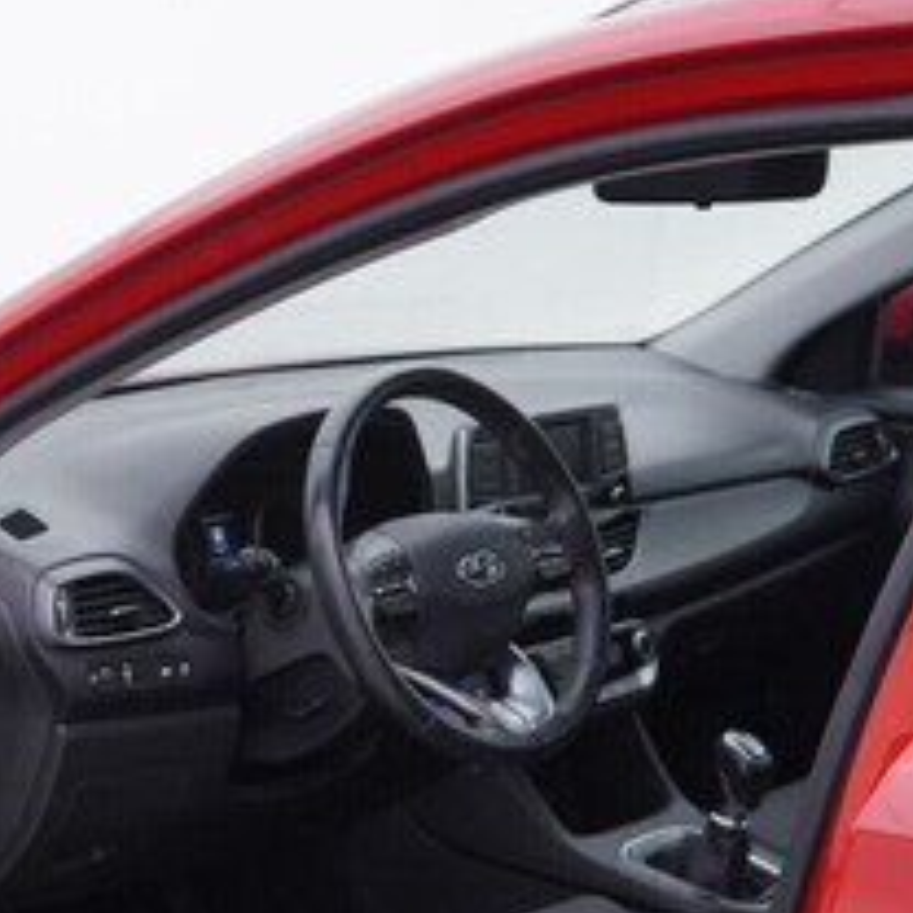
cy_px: 709
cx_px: -4
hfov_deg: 20.7
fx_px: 2417
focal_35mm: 81
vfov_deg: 21.2
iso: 125
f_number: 3.2
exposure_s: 1/50
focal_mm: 24
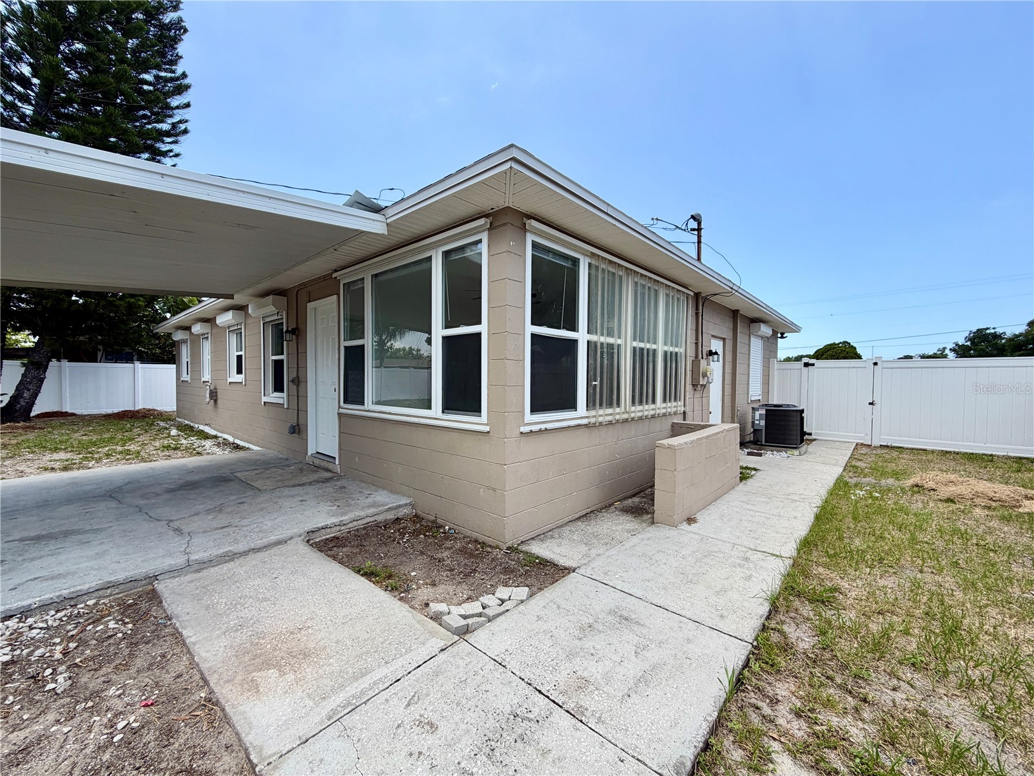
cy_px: 388
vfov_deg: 85.7
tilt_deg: -1.3
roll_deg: -0.2
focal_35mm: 14
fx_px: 418
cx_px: 517
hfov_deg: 102.1
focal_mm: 2.22
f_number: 2.2
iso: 40
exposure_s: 1/770
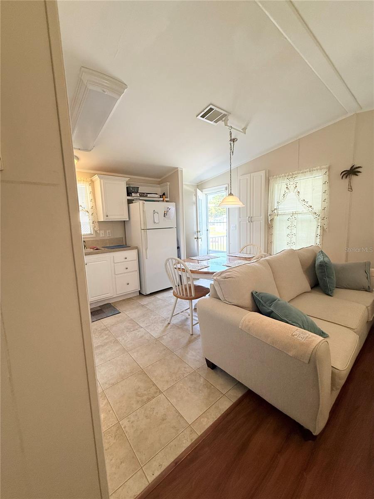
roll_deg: +2.1
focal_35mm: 14
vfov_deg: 102.1
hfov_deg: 85.7
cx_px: 187
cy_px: 250
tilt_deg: -6.5
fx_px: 202
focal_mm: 2.22
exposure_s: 1/120
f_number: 2.2
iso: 160
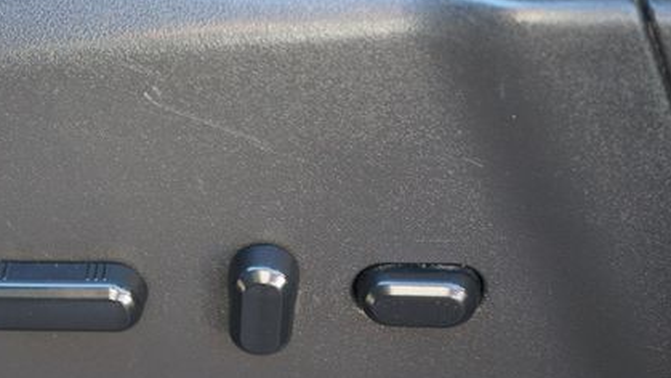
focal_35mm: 65
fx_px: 1153
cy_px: 251
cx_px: 186
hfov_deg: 32.0
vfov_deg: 18.6
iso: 800
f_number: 4.5
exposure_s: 1/60
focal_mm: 27
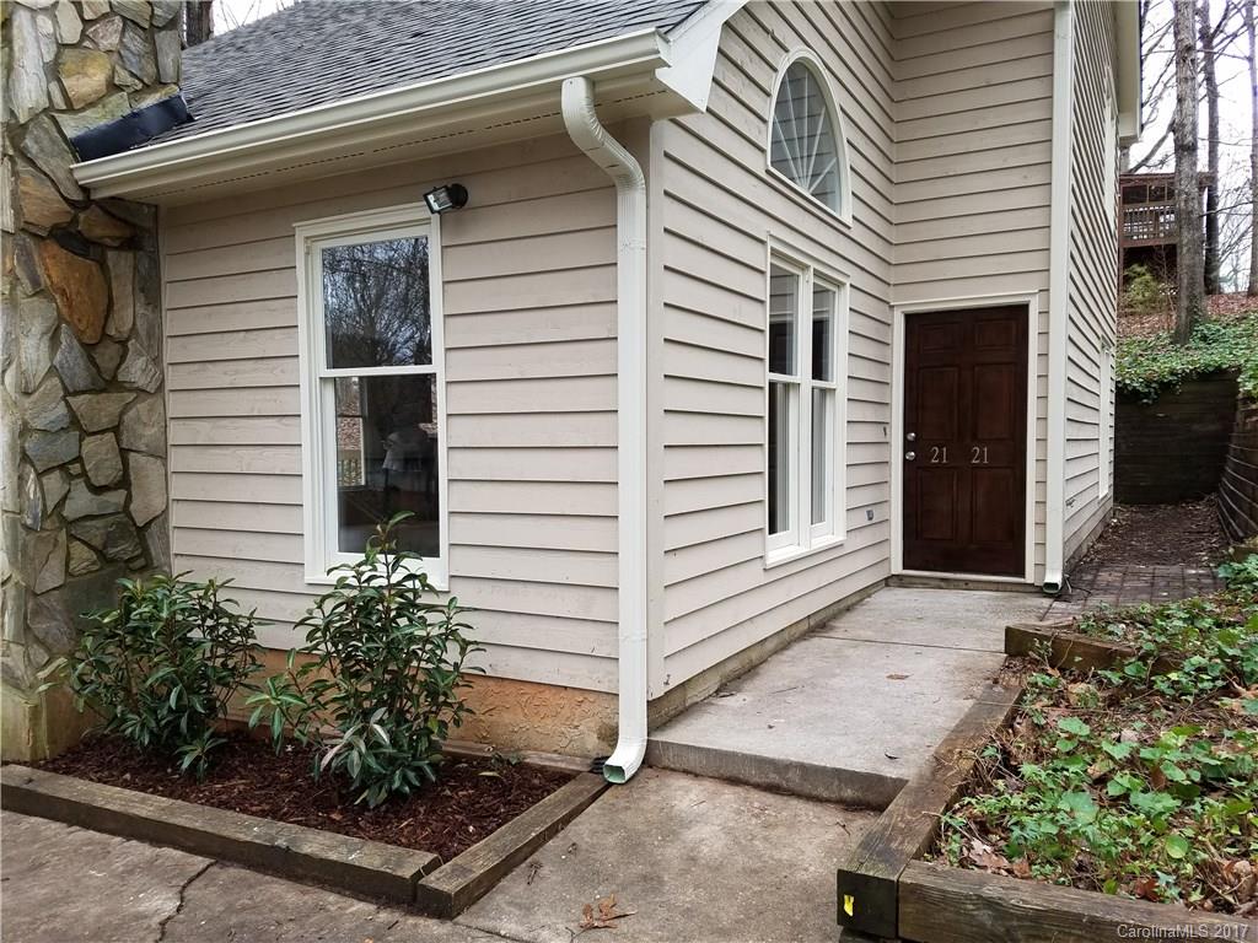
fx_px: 945
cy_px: 472
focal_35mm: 26
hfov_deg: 67.3
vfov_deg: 53.1
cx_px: 629
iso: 50
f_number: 1.7
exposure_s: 1/184
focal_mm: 4.2
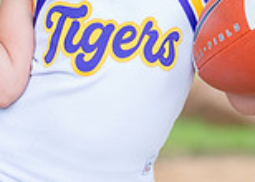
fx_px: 1521
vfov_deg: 6.8
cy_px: -35
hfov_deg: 9.6
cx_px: 110
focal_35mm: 210
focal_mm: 50
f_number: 1.2
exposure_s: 1/400
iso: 200
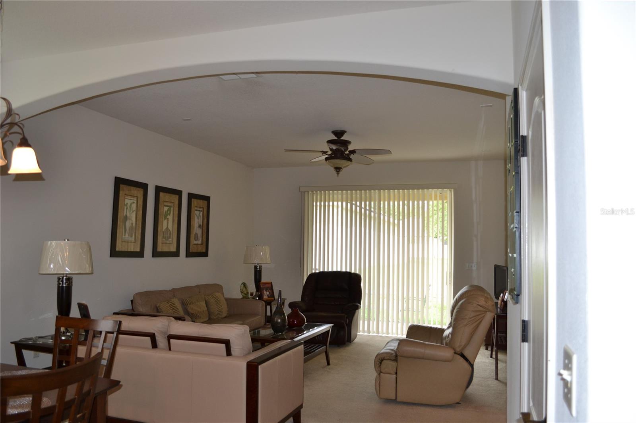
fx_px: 477
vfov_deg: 47.9
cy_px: 212
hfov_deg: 67.4
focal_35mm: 27
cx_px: 318
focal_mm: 18
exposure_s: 1/80
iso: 400
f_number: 4
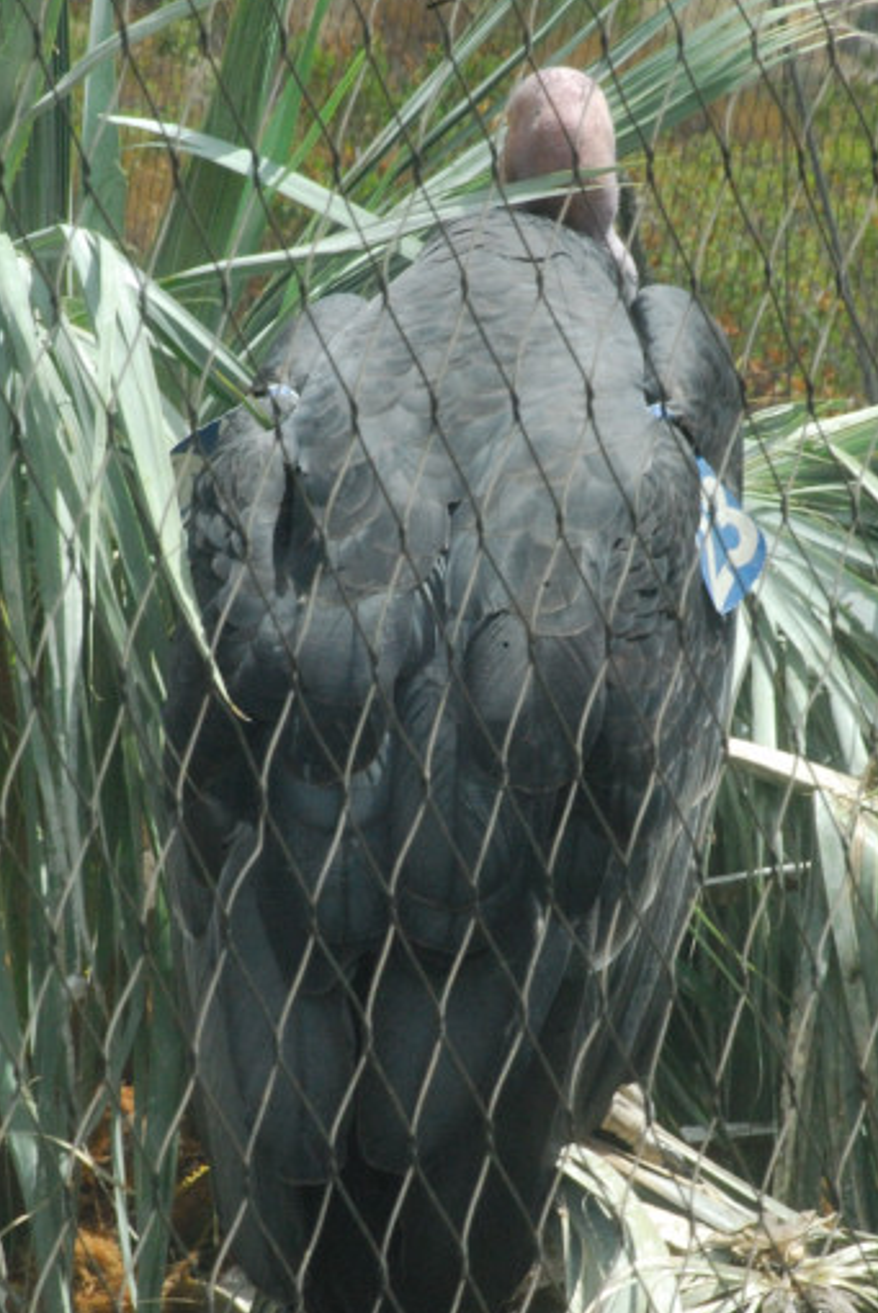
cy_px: 734
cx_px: 449
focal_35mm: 274
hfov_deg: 5.0
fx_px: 9988
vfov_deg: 7.5
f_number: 32
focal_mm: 155
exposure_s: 1/90
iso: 1600
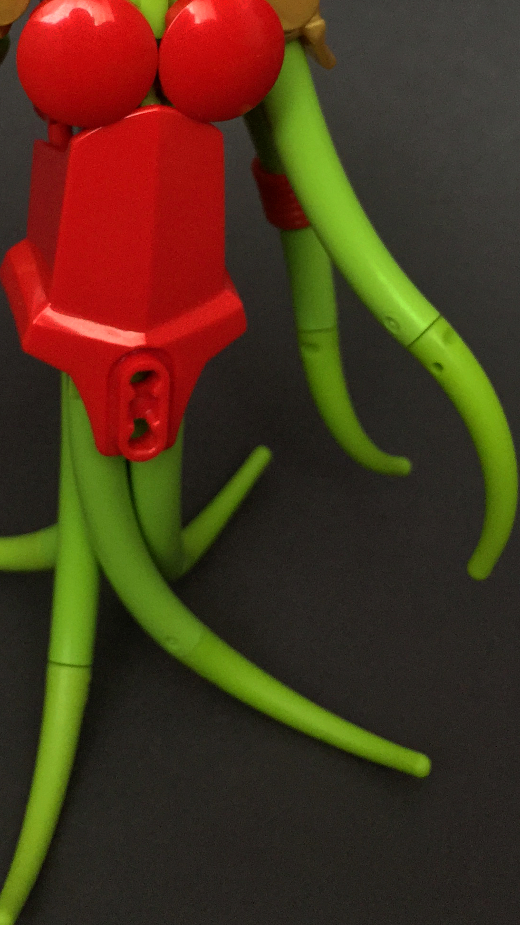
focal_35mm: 53
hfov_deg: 22.3
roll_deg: -1.7
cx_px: 106
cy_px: 229
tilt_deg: -32.6
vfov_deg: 38.2
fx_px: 1300
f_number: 2.2
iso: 250
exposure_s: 1/30
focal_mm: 4.15
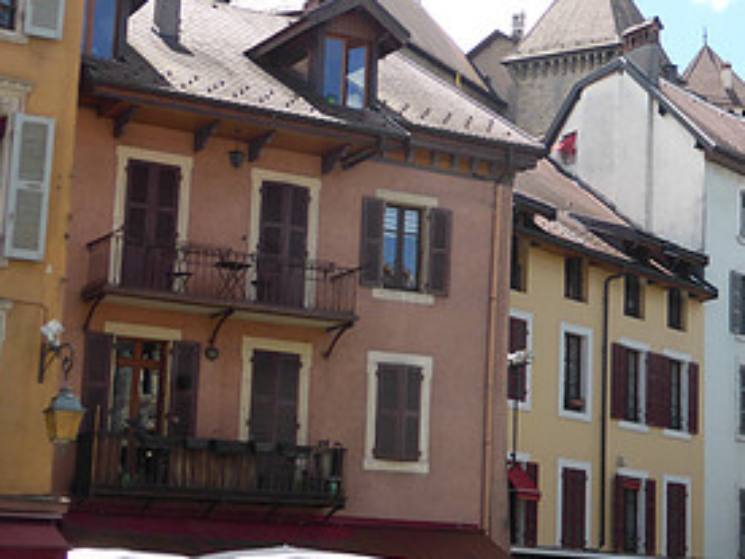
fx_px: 1808
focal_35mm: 84
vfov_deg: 17.6
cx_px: 780
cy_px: 301
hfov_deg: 22.2
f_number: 3.9
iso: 100
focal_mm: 6.9
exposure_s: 1/400
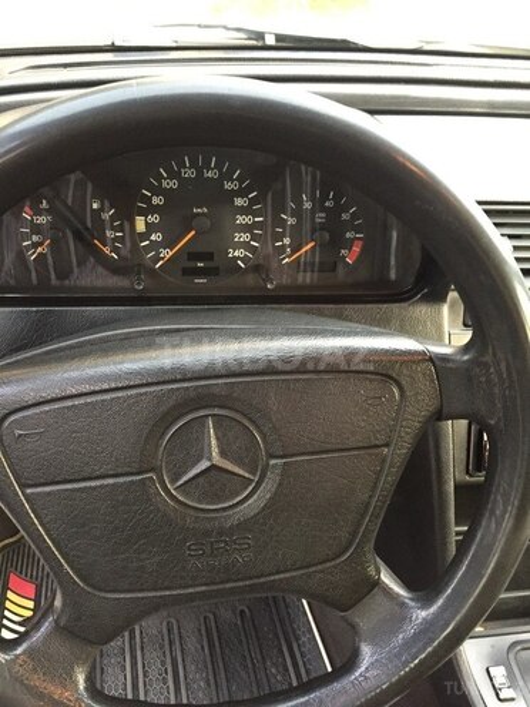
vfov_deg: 61.7
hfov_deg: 48.2
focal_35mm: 29
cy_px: 354
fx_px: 592
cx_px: 265
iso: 250
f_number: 2.2
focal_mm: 4.15
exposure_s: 1/33
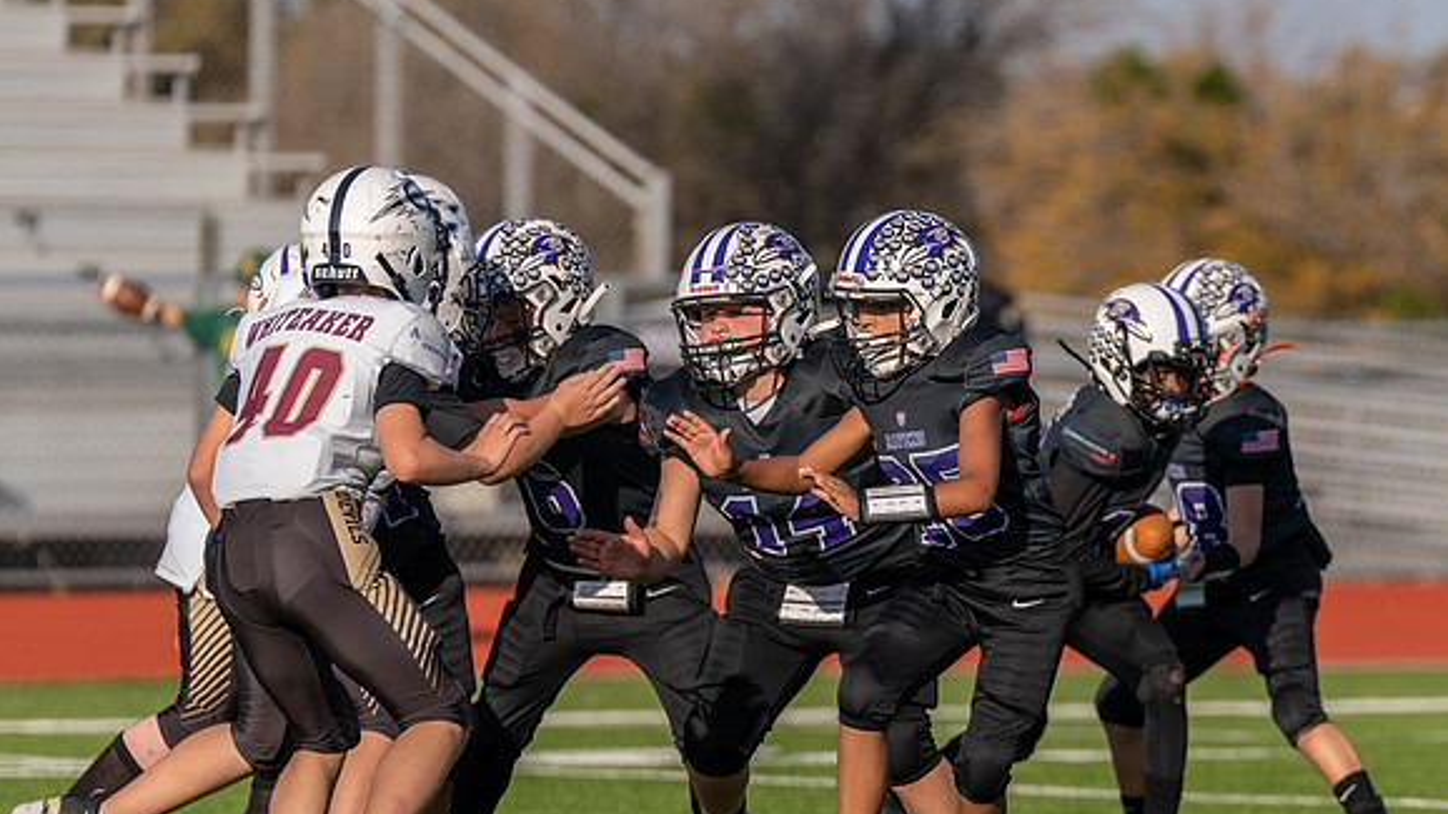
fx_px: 17238
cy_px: 591
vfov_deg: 2.7
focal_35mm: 449
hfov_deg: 4.8
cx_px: 1184
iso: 125
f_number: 3.2
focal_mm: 200
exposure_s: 1/2000
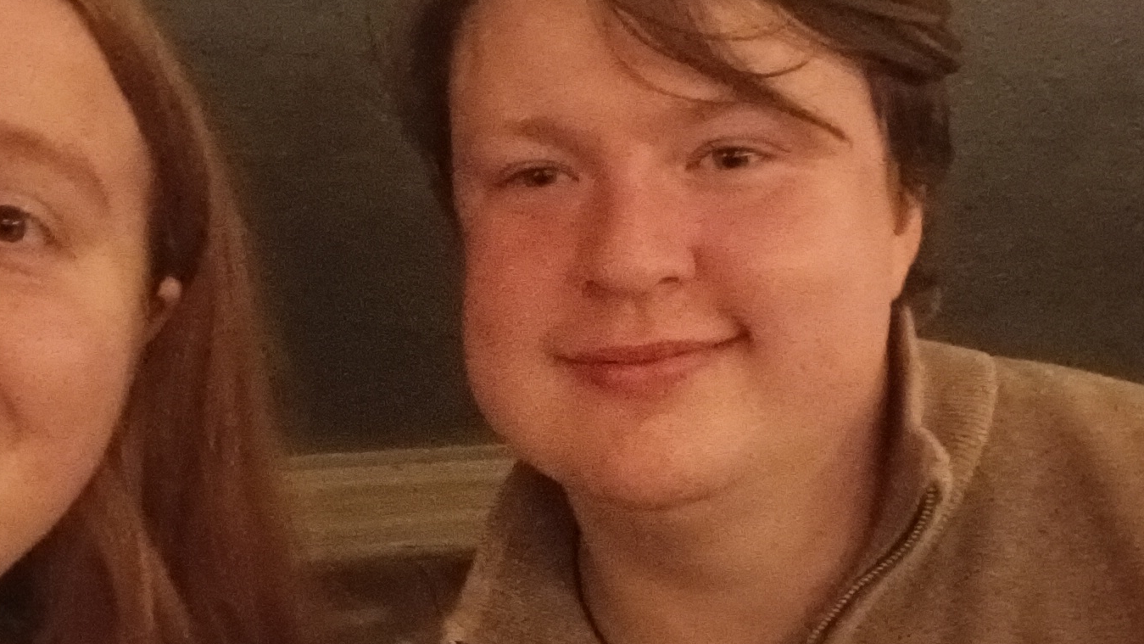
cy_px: 365
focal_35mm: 58
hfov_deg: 36.0
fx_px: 1759
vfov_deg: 20.7
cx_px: 520
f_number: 2.2
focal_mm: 2.87
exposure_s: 1/25
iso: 5562
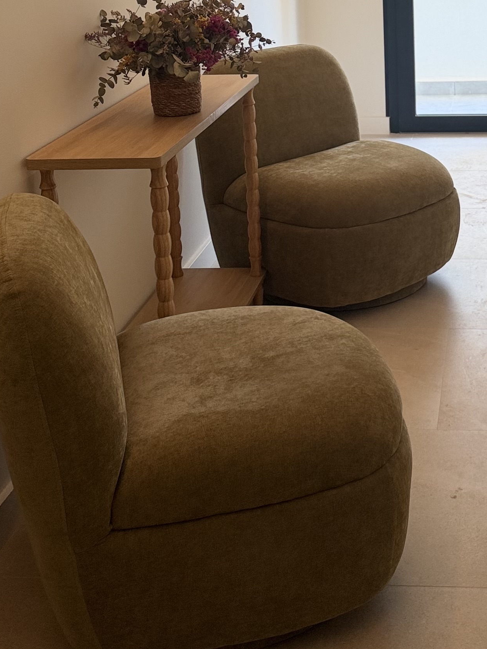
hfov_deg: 24.6
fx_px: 1088
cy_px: 49
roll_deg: +0.6
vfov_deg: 31.5
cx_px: 429
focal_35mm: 58
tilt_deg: -9.9
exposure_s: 1/190
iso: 160
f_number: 1.78
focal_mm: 6.76
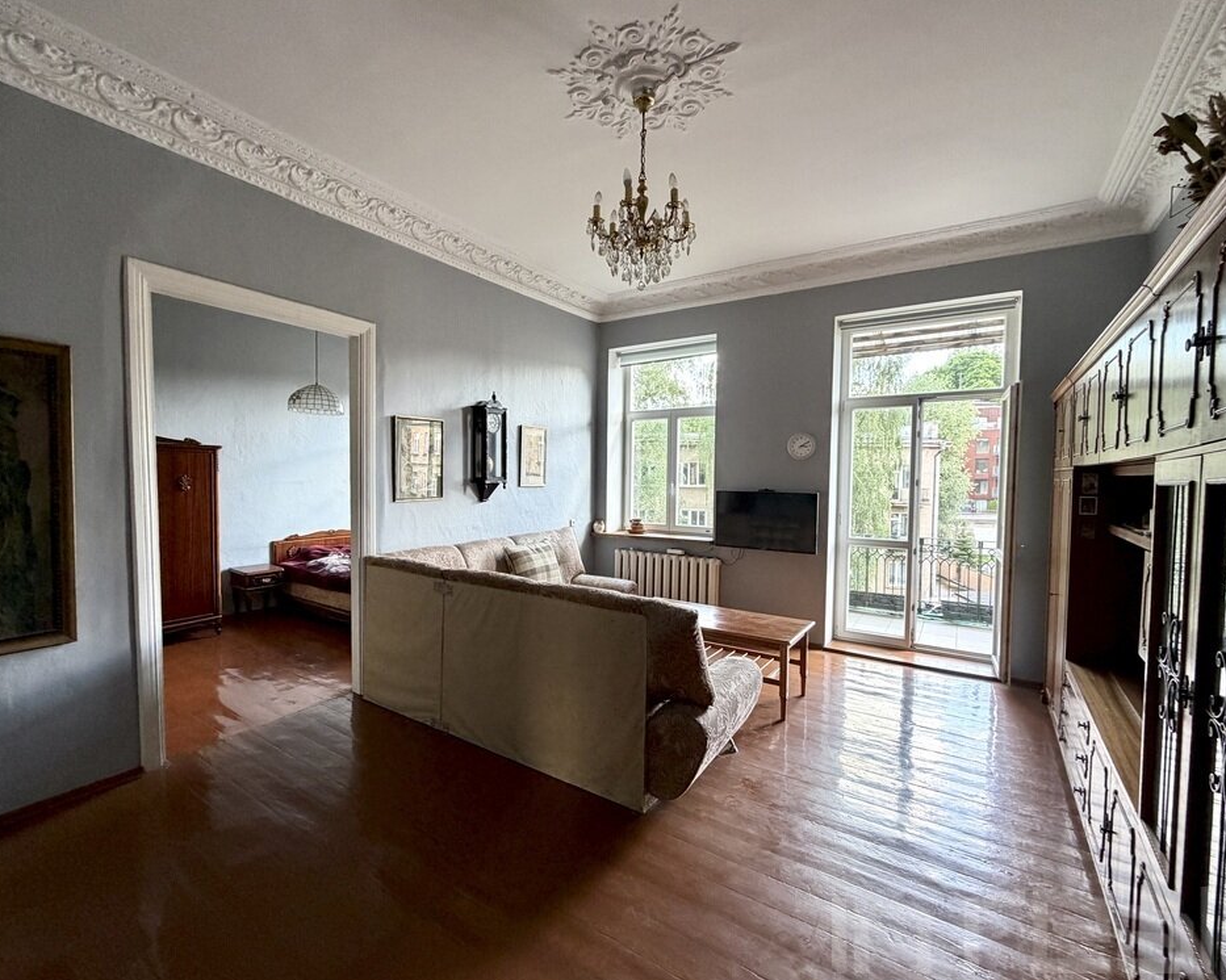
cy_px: 495
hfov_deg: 96.7
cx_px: 579
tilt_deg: -1.7
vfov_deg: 84.0
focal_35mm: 15
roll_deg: +0.5
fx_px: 544
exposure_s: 1/121
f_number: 2.2
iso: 250
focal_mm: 2.22
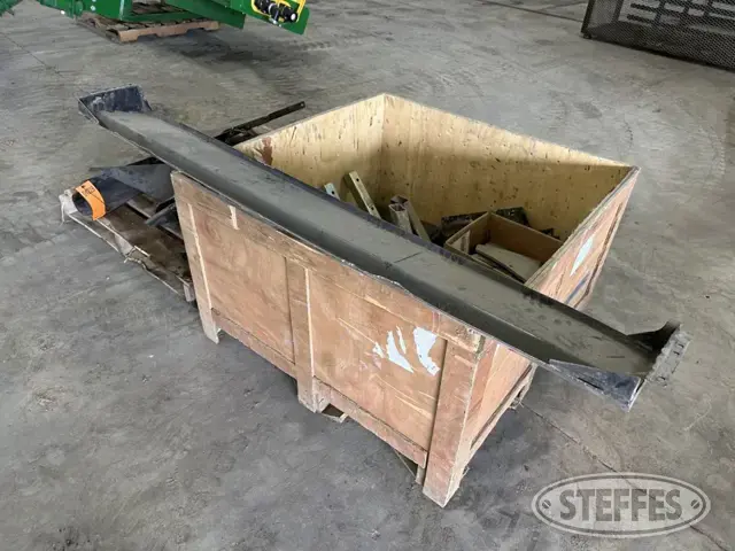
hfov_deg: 71.6
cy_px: 276
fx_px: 510
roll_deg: +0.4
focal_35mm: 24
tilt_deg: -35.9
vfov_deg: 56.8
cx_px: 368
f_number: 1.78
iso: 200
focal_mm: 6.86
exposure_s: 1/120
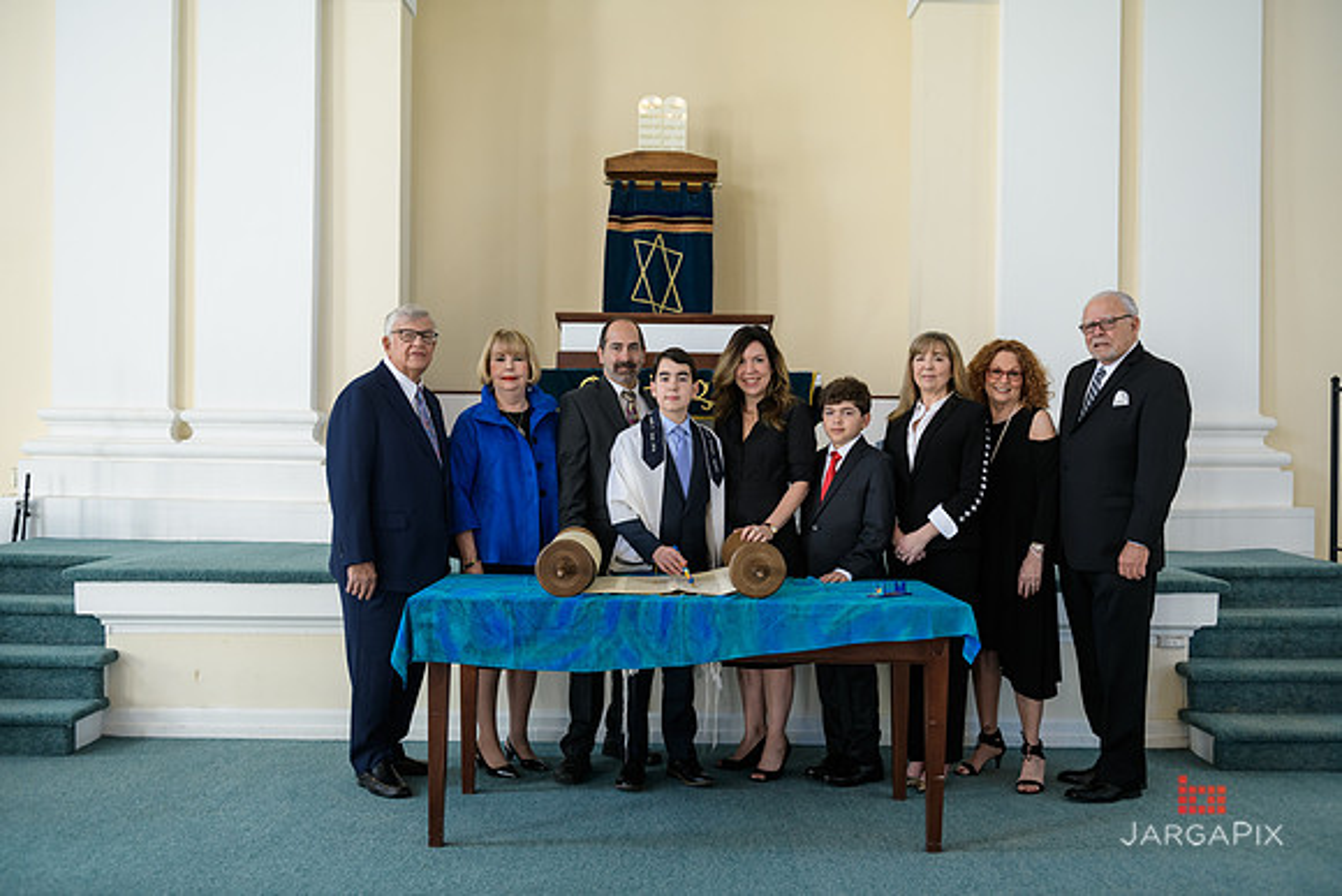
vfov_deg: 38.9
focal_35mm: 34
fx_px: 1268
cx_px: 671
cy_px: 448
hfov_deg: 55.8
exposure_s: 1/125
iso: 400
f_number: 3.2
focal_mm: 34
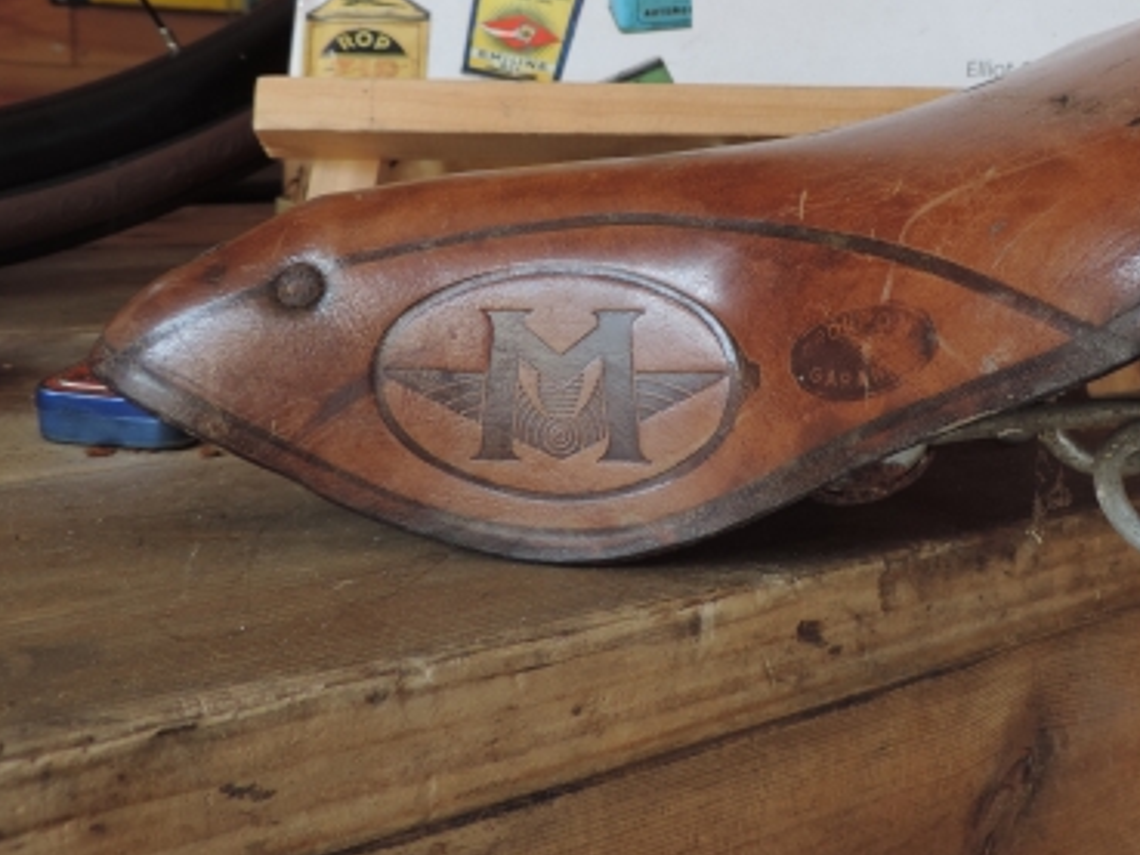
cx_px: 816
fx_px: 1285
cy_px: 222
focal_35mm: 39
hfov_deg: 46.6
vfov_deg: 36.1
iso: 80
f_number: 3
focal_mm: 4.3
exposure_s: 1/30
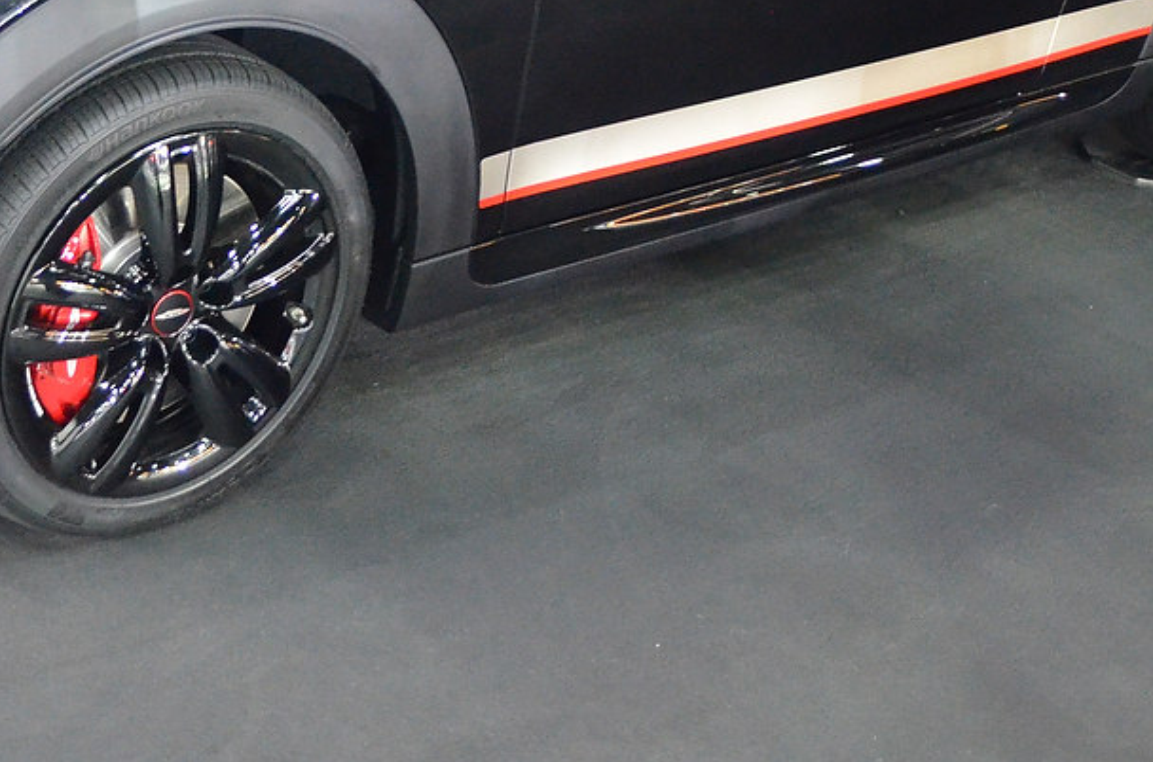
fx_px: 2044
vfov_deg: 20.0
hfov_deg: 30.8
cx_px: 243
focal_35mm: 64
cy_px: -119
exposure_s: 1/10
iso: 4000
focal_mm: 18
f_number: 3.5
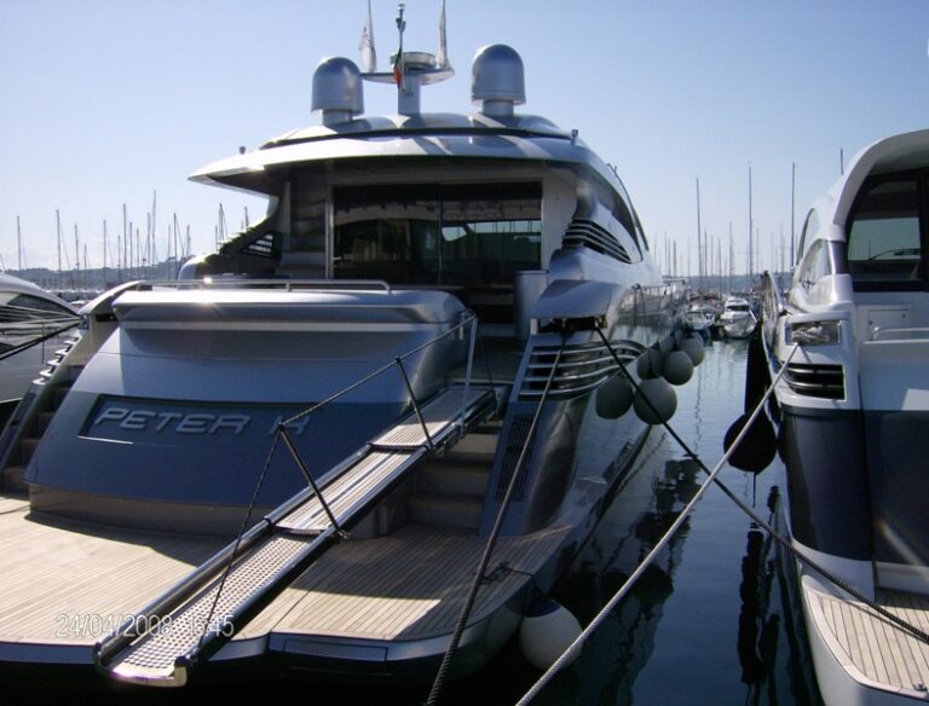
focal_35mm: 36
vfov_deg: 40.0
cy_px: 353
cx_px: 464
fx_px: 971
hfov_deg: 51.1
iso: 100
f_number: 4.7
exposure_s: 1/1587
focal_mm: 6
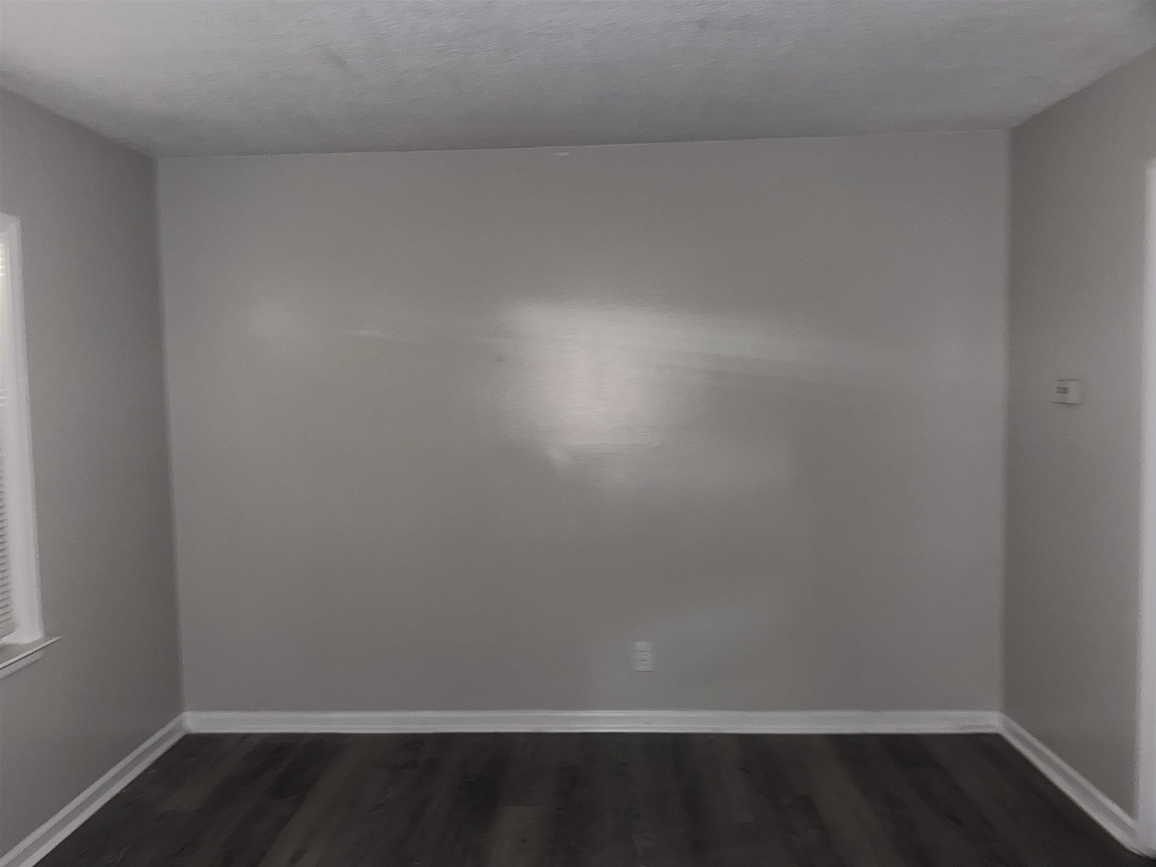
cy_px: 434
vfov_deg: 56.8
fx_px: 801
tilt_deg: -1.6
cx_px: 578
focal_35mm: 24
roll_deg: +3.3
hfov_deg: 71.6
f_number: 1.78
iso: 160
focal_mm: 6.76
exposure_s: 1/7
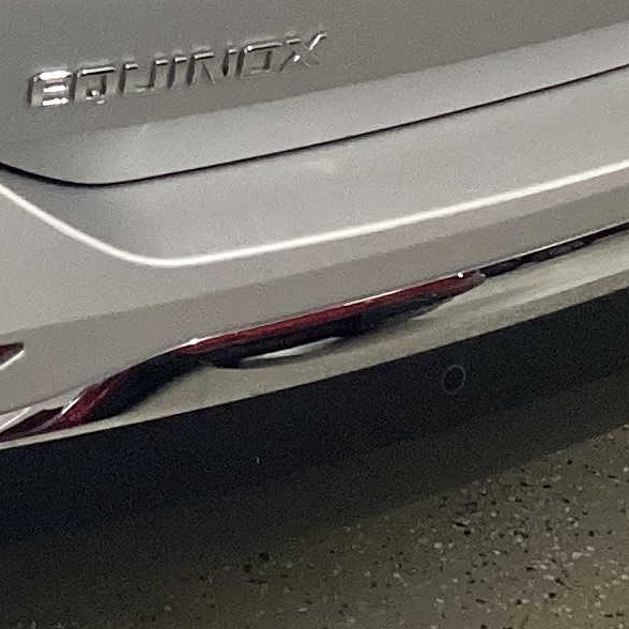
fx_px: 3125
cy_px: -415
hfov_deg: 11.1
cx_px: -281
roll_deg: +0.2
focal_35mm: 152
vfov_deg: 10.9
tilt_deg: -19.3
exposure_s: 1/60
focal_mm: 3.3
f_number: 2.4
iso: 160
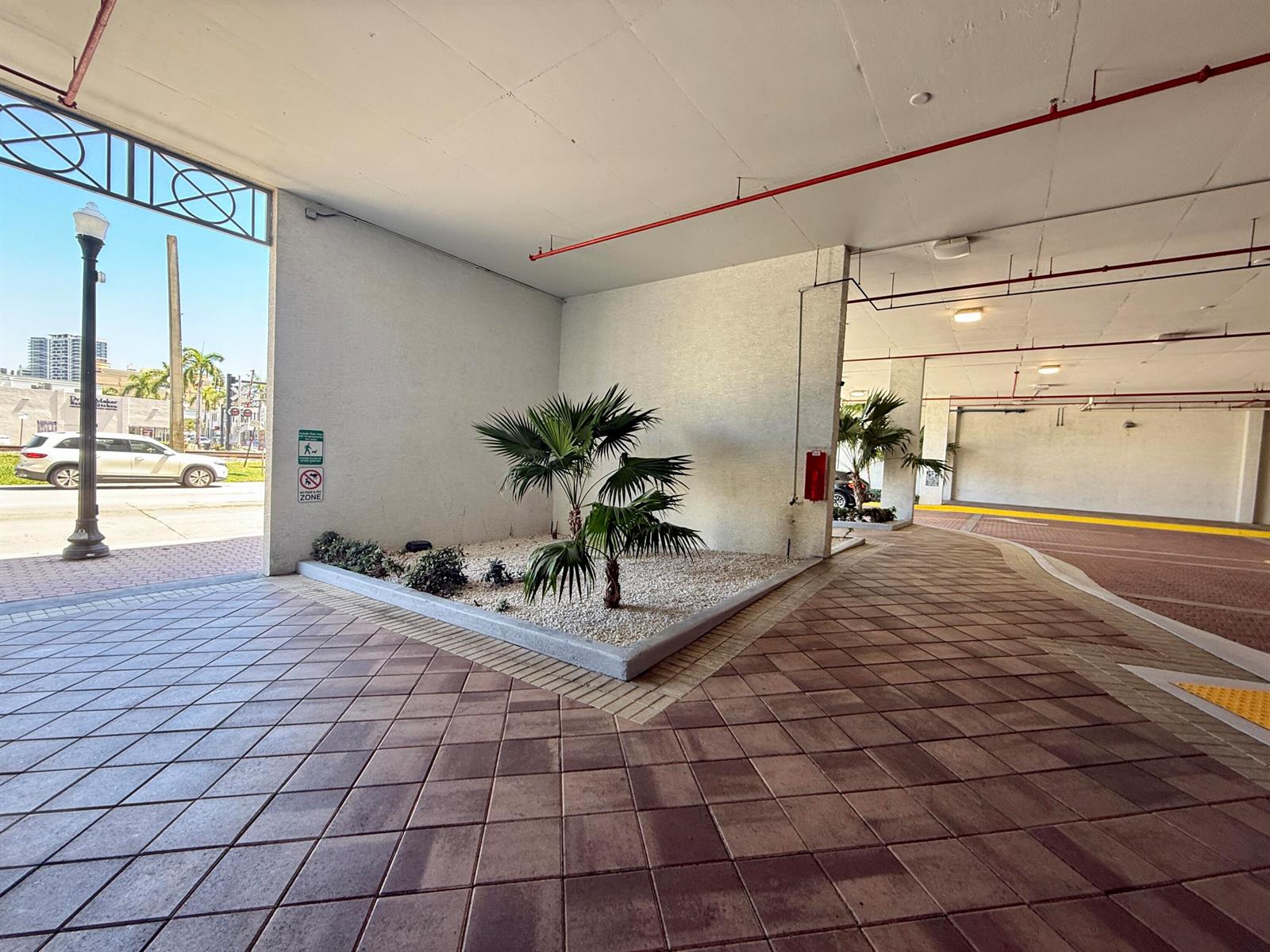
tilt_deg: +0.6
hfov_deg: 102.1
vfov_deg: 85.7
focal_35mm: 14
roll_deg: -3.2
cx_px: 635
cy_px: 476
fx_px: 514
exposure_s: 1/99
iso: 100
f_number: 2.2
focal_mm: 2.22
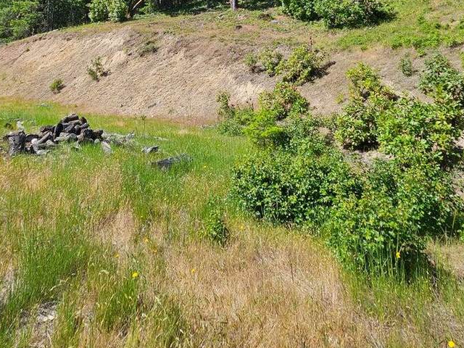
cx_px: 204
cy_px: 25
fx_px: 349
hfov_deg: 67.1
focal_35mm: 26
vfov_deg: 47.0
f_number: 2.2
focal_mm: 2.2
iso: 50
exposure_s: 1/2060
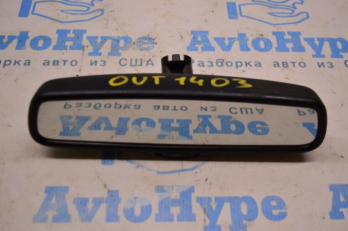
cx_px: 174
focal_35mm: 48
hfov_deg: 41.1
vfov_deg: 28.0
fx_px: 464
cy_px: 116
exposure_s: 1/400
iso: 1600
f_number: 4.5
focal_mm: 32
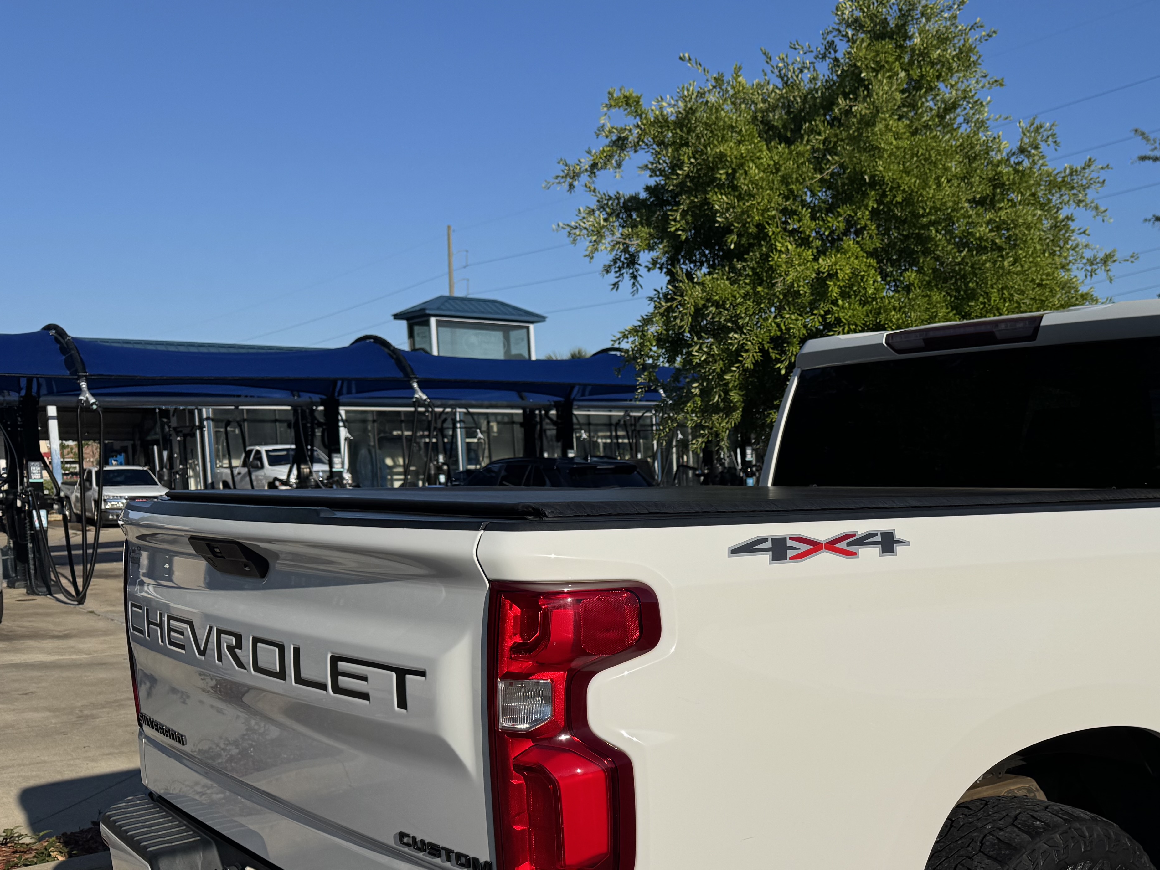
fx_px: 1240
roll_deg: +1.5
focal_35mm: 37
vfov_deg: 38.2
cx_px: 858
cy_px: 589
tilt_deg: -6.1
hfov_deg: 48.4
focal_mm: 6.76
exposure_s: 1/10417
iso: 80
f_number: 1.78
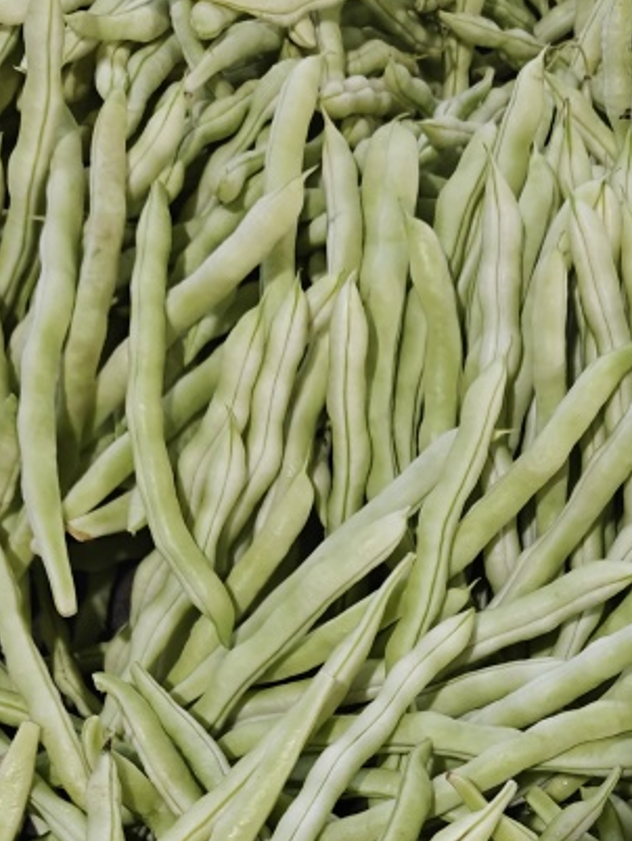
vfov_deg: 28.5
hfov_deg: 23.9
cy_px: 940
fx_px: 1483
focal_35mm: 61
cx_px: 442
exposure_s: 1/100
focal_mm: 6.06
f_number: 1.6
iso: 1000
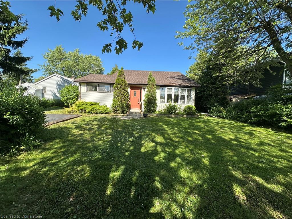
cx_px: 146
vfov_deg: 85.7
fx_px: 118
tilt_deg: -4.1
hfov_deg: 102.1
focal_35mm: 14
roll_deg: -2.4
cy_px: 110
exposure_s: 1/932
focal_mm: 2.22
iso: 50
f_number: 2.2
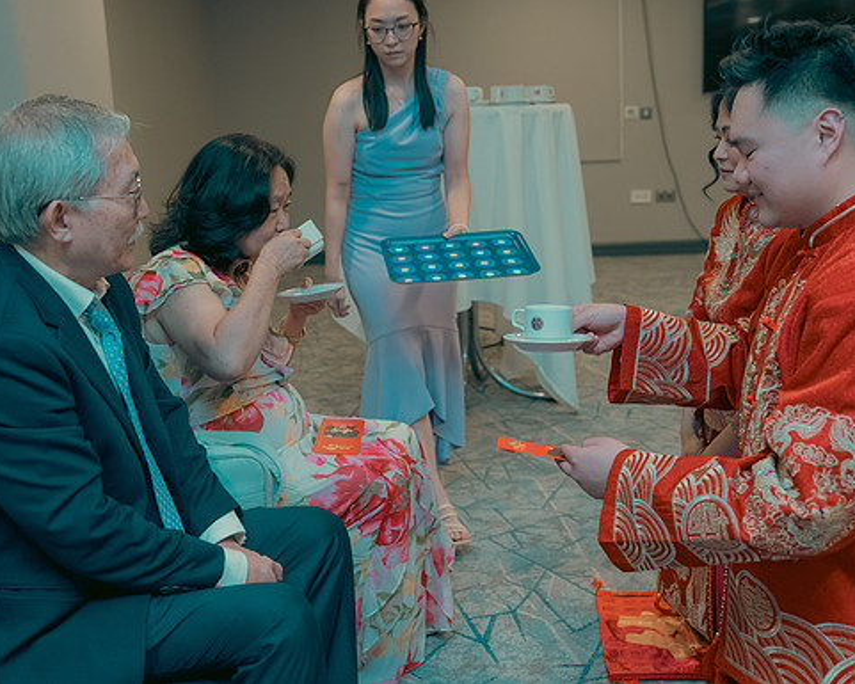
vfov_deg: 34.9
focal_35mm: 43
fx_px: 1088
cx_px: 448
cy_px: 342
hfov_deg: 42.9
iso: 2500
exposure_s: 1/160
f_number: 3.5
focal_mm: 38
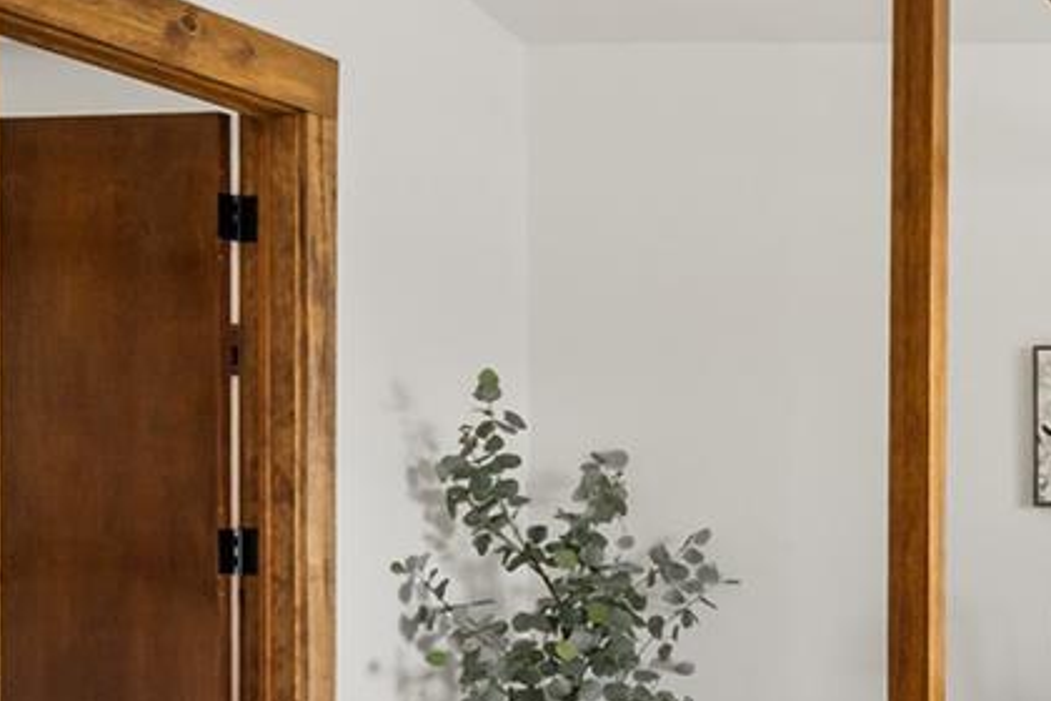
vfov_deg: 21.4
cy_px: 528
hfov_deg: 23.8
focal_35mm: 63
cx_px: 1659
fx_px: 1836
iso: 500
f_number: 8
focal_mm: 16.5
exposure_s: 1/2.5
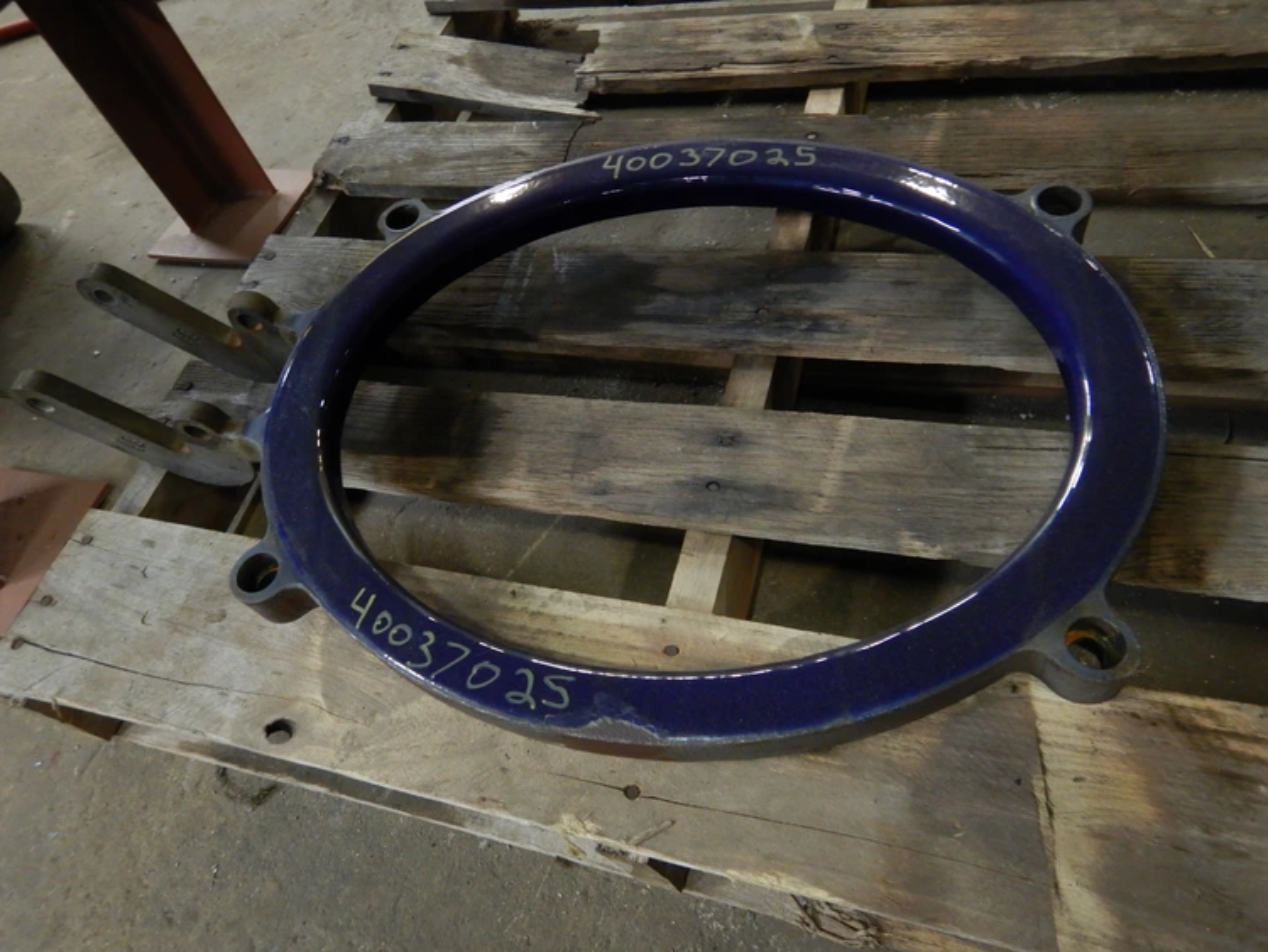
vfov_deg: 56.8
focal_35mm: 24
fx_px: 879
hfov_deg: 71.6
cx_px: 634
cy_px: 476
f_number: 2.8
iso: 400
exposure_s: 1/20
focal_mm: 4.3
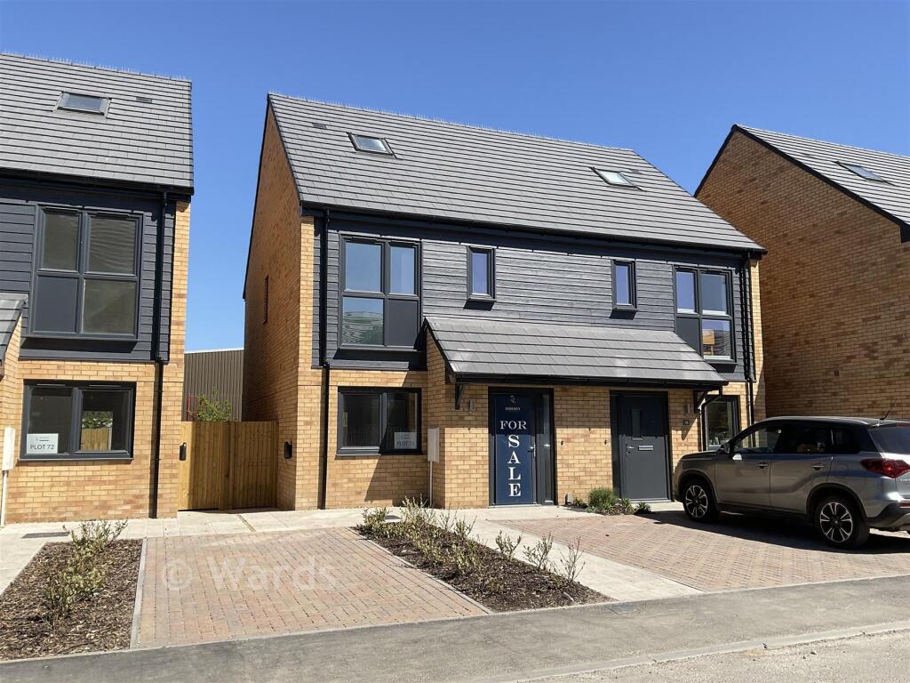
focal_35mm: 29
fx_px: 762
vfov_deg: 48.2
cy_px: 342
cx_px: 455
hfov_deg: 61.7
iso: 16
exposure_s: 1/2141
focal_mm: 3
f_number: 1.8
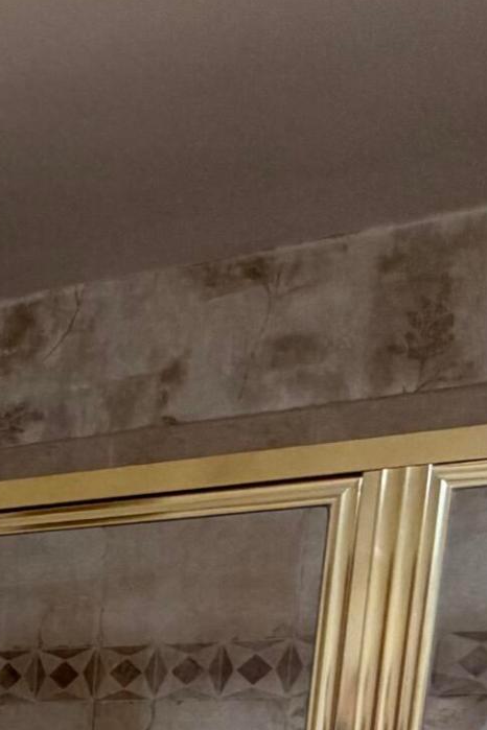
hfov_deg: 16.7
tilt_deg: -9.4
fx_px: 1217
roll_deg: +0.3
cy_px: 940
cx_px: -502
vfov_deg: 27.9
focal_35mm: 60
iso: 200
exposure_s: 1/120
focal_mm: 2.22
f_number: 2.2
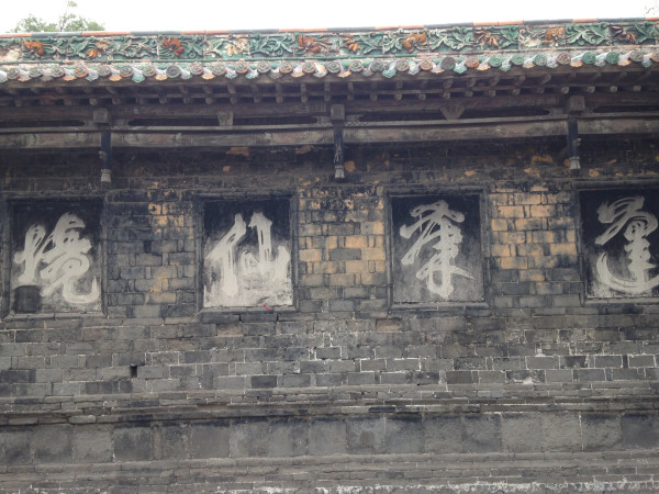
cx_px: 330
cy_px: 247
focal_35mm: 33
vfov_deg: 42.9
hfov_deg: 55.4
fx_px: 628
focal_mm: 4.12
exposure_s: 1/121
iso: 50
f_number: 2.4
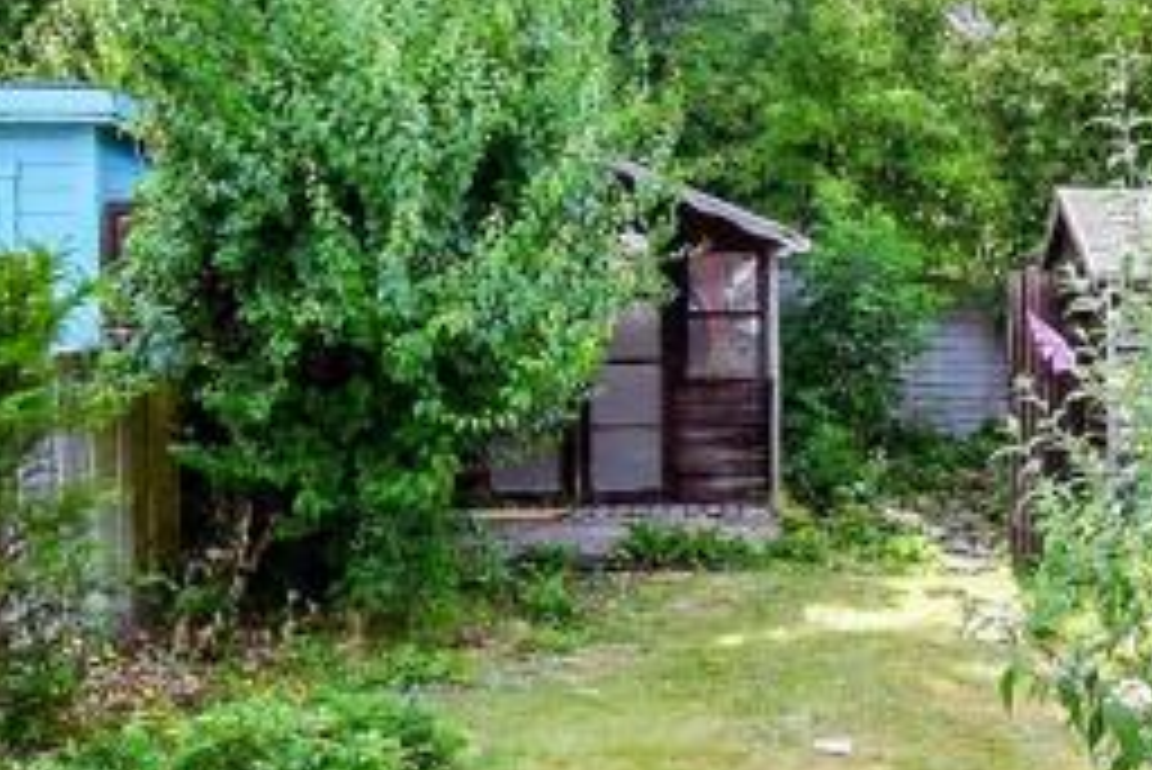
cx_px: 994
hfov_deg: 32.1
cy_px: 421
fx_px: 1921
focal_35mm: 60
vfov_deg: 22.6
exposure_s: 1/200
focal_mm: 10
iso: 320
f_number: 8
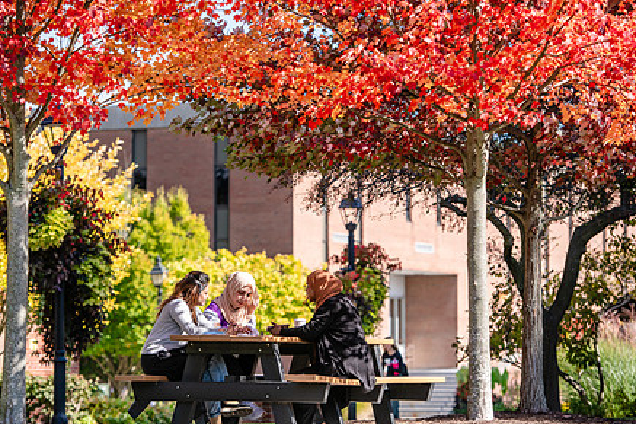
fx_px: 2861
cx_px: 226
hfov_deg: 12.7
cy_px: 206
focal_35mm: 162
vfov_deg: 8.5
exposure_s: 1/500
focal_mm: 122
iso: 125
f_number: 4
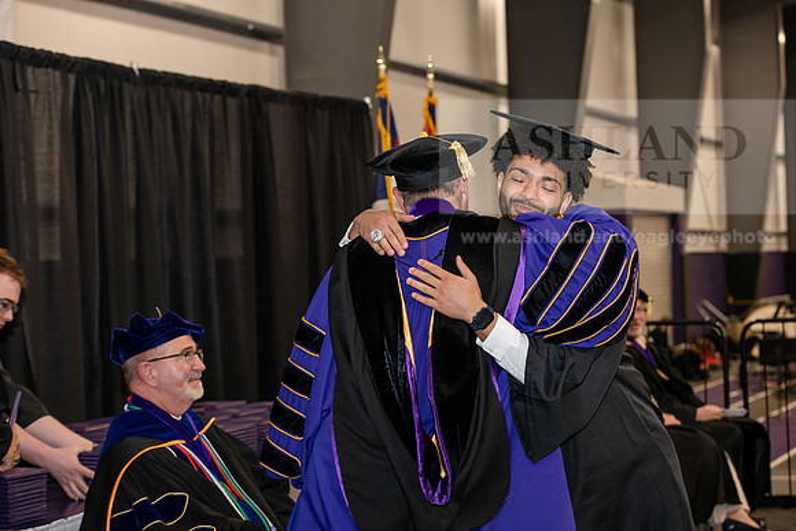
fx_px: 1769
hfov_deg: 25.4
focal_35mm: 80
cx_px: 398
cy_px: 266
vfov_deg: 17.1
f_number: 5
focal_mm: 80
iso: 2500
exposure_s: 1/200
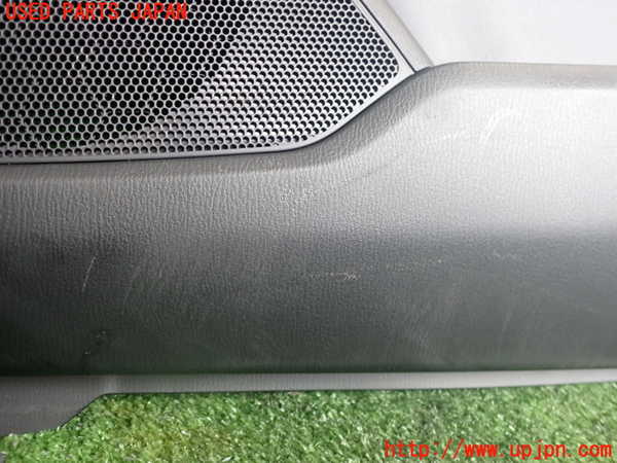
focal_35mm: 30
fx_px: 535
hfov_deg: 60.0
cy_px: 232
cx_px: 308
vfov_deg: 46.8
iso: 200
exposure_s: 1/30
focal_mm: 5.4
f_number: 2.3
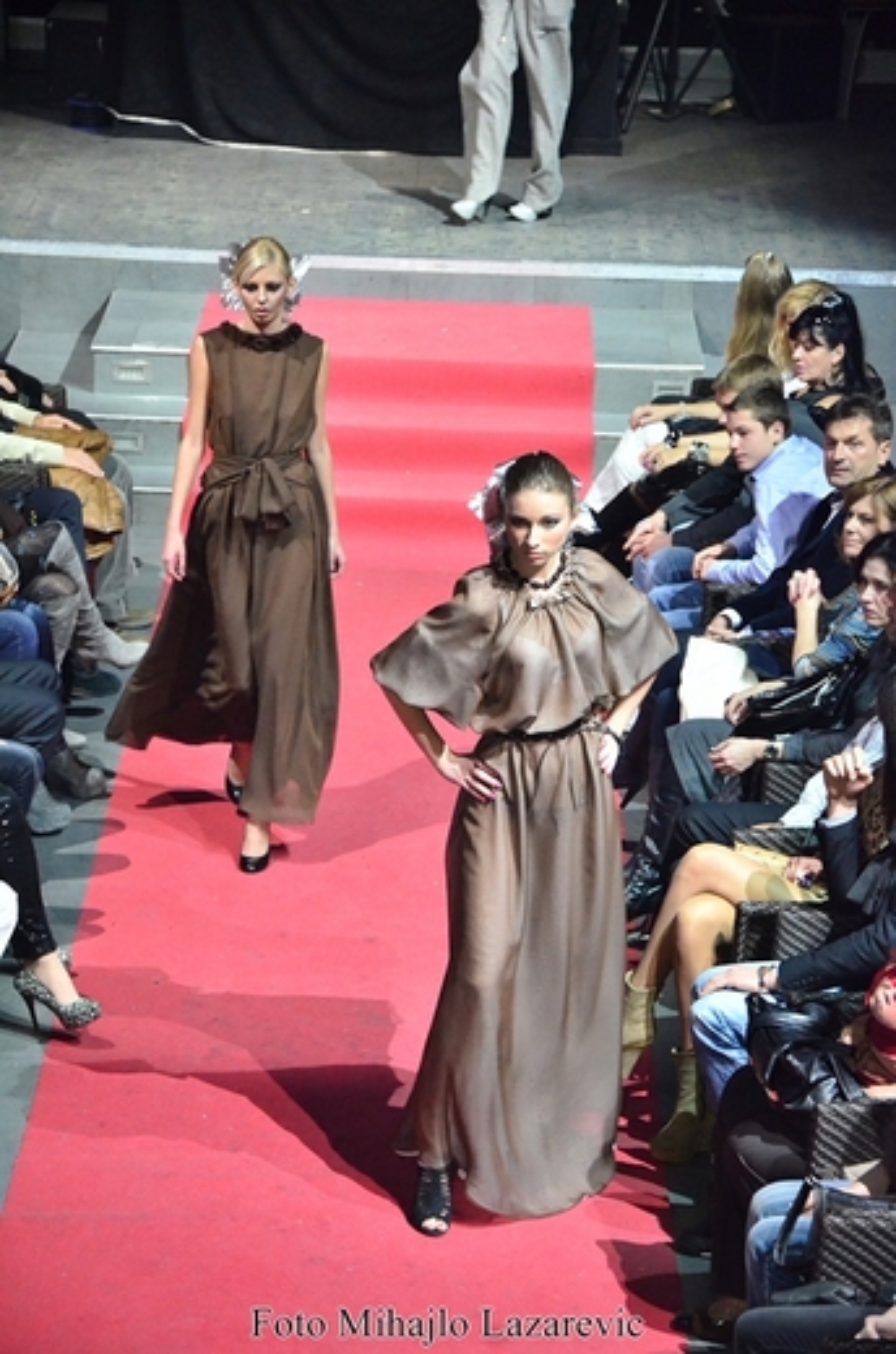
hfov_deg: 11.4
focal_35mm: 120
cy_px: 677
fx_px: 4504
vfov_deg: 17.1
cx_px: 448
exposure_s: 1/125
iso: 3200
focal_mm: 80
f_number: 5.3
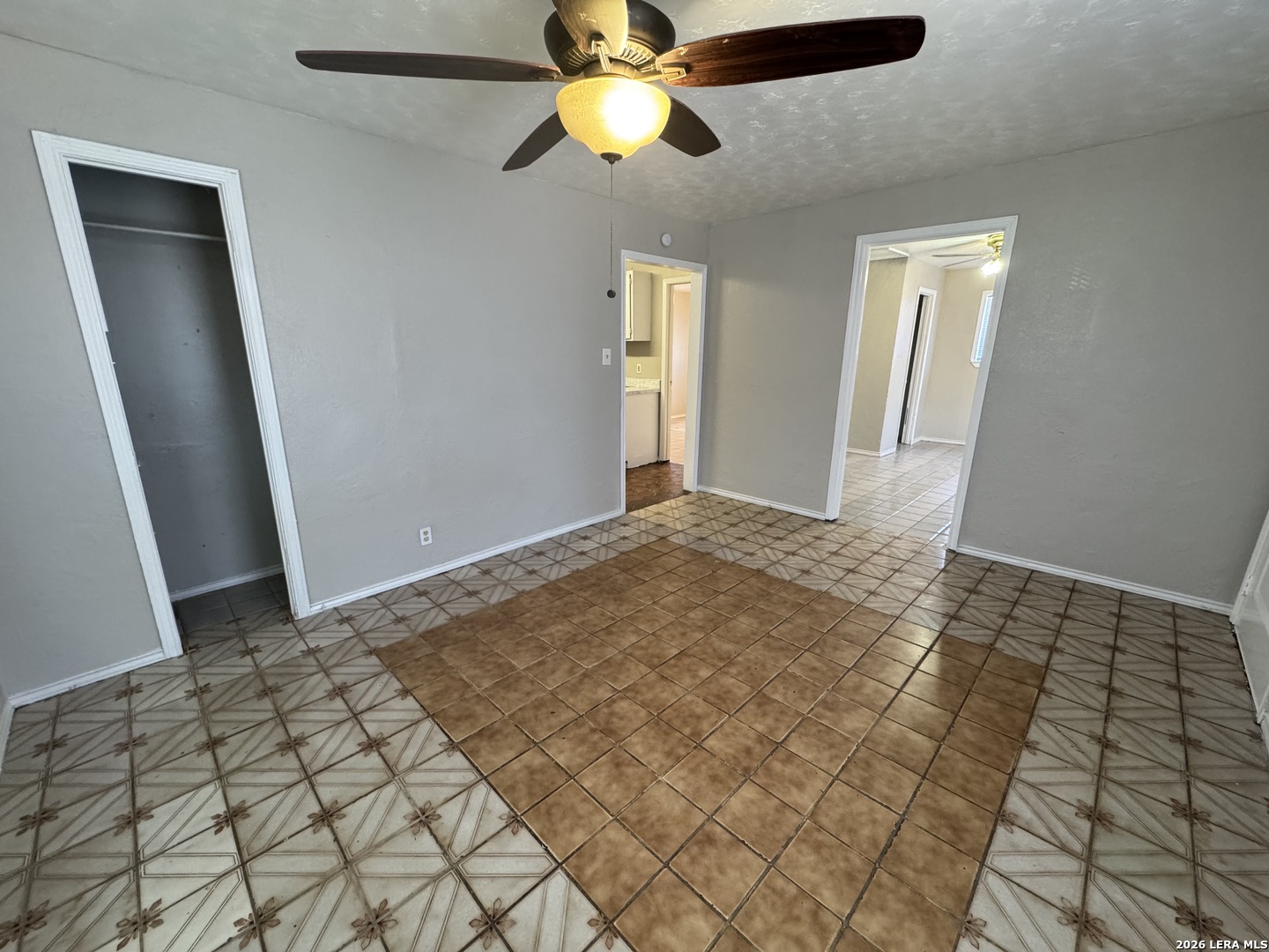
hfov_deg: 102.1
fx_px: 513
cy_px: 476
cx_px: 634
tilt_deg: -16.6
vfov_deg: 85.7
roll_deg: -1.4
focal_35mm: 14
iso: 320
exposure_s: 1/60
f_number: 2.2
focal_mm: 2.22
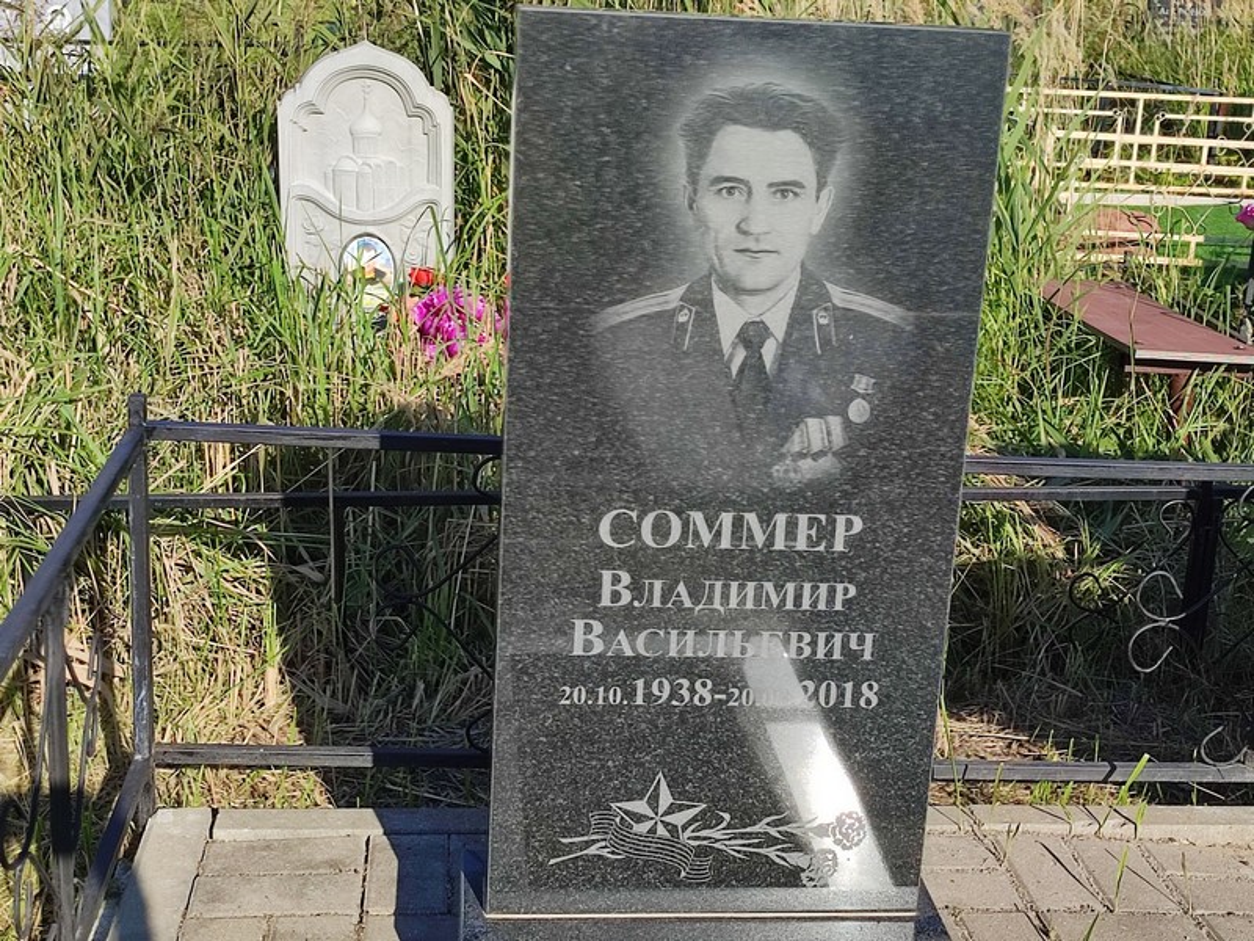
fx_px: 906
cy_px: 470
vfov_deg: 54.9
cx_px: 627
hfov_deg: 69.4
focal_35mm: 25
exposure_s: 1/711
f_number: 1.9
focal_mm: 6.04
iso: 50
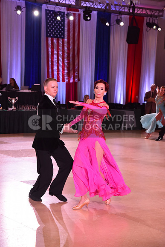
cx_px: 82
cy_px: 124
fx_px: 536
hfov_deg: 17.5
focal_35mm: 78
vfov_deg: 26.0
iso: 2500
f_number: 6.3
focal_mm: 78
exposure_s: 1/320
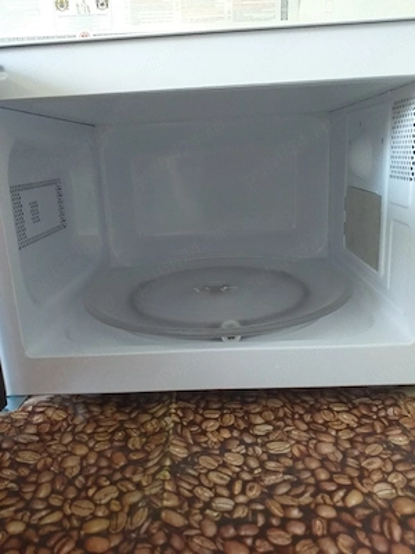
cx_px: 208
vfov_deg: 67.3
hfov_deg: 53.1
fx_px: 416
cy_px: 277
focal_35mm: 26
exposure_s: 1/25
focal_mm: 3.6
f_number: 1.9
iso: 200
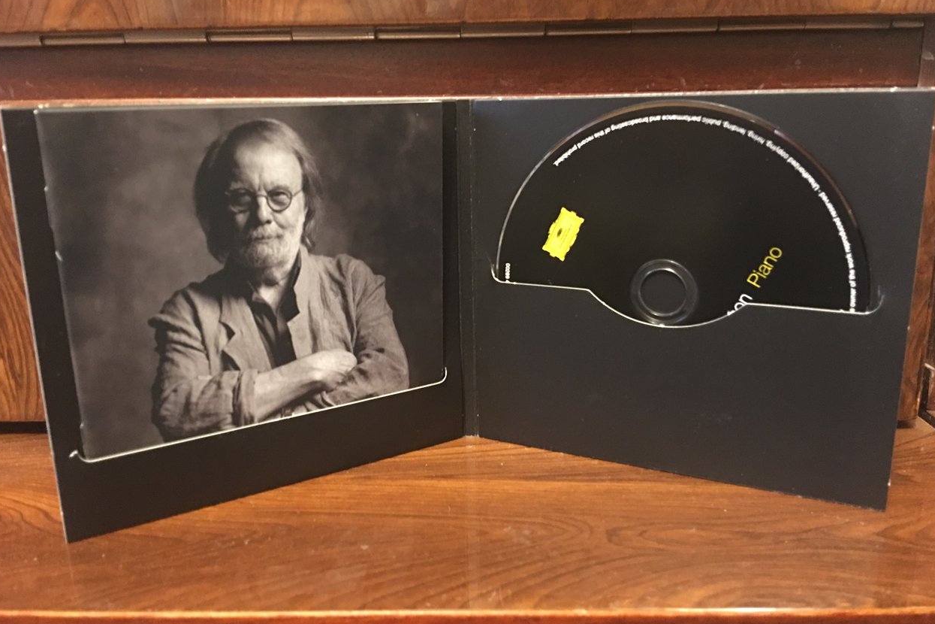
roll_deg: -0.5
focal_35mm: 31
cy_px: 329
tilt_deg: -15.5
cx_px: 471
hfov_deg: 60.3
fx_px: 805
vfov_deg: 42.3
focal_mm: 4.15
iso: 125
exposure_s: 1/4
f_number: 2.2
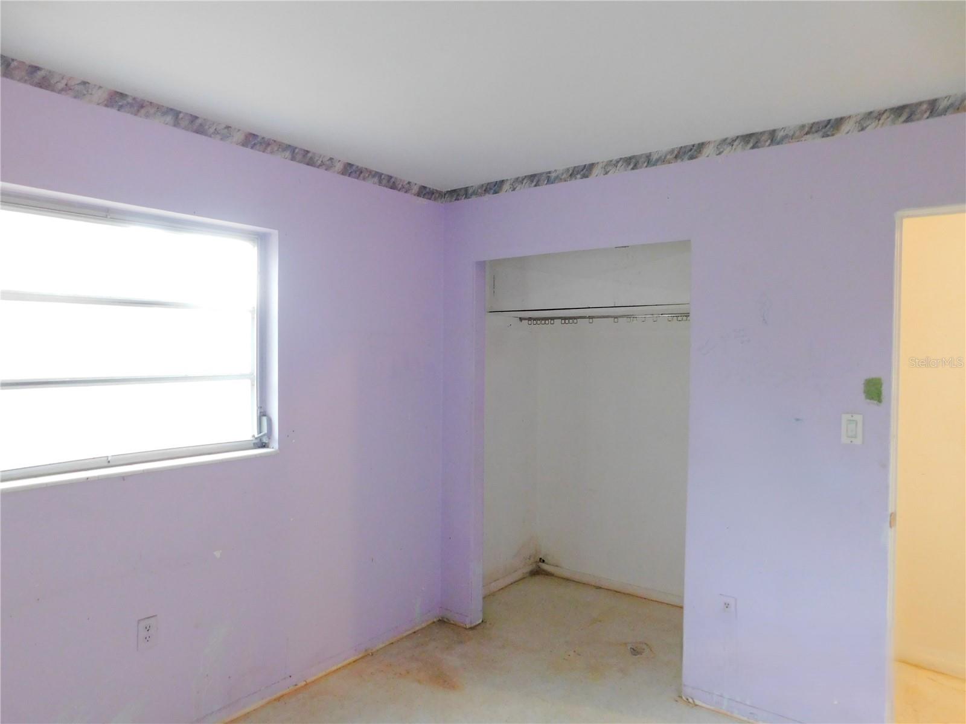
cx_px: 483
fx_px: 642
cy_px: 362
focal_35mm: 23
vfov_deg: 58.9
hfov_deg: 73.9
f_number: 3
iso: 400
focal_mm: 4
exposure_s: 1/10
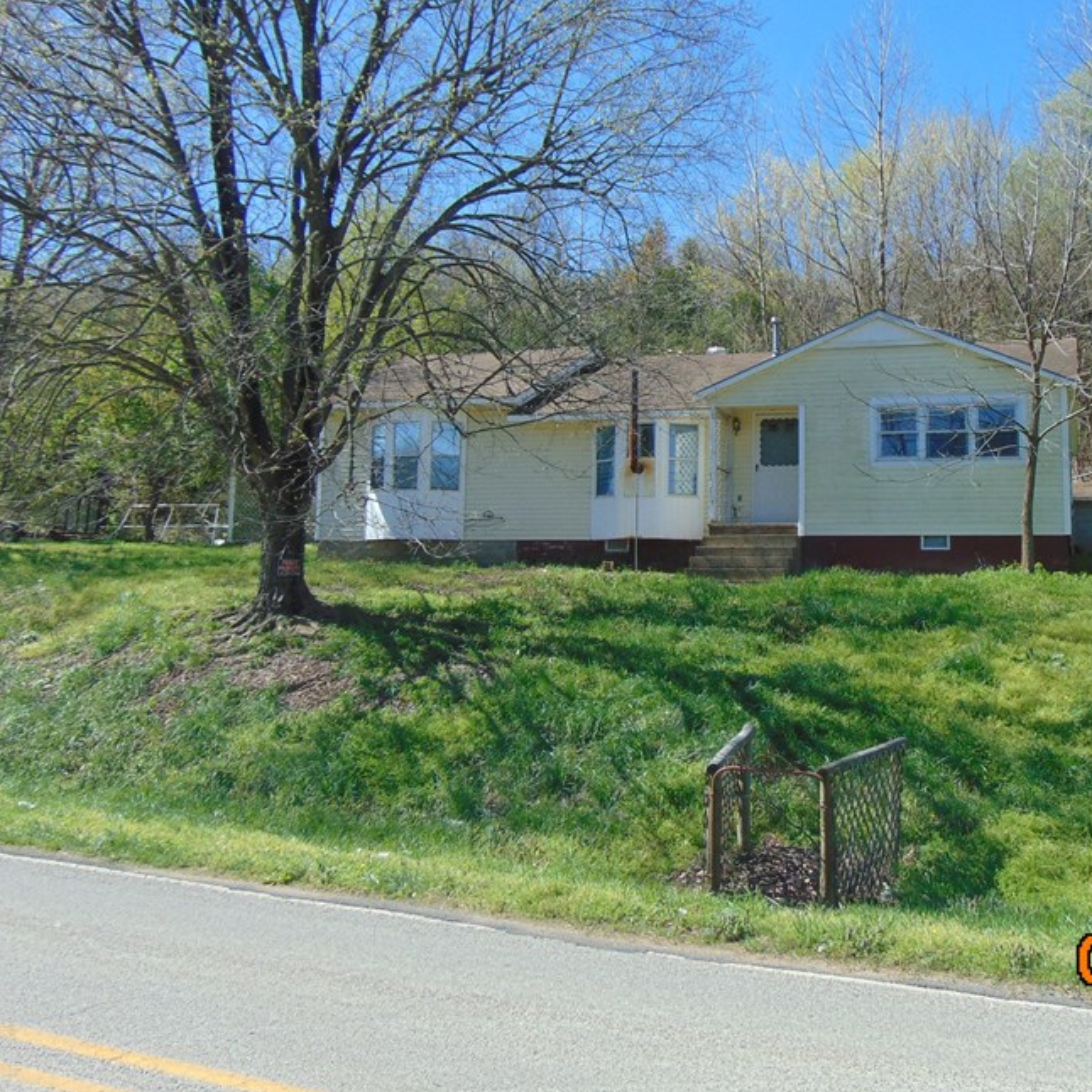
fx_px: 1249
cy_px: 446
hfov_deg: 46.8
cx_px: 688
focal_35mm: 35
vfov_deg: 47.0
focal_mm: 4.5
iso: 80
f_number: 3
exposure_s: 1/640
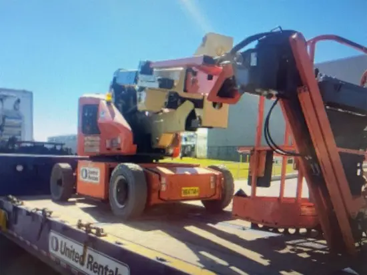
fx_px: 276
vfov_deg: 53.1
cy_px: 138
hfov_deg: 67.3
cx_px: 184
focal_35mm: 26
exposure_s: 1/60
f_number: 1.6
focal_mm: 5.1
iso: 80
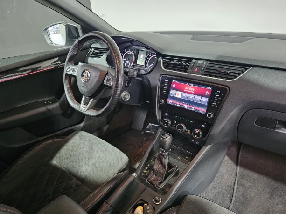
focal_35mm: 24
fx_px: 198
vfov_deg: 56.8
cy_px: 109
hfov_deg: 71.6
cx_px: 142
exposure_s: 1/50
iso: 800
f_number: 1.7
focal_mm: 6.3
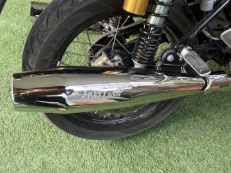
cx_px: 127
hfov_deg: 61.6
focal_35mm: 29
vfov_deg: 48.2
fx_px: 193
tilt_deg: -55.4
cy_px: 83
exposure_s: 1/60
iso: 160
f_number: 1.6
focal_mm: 5.96
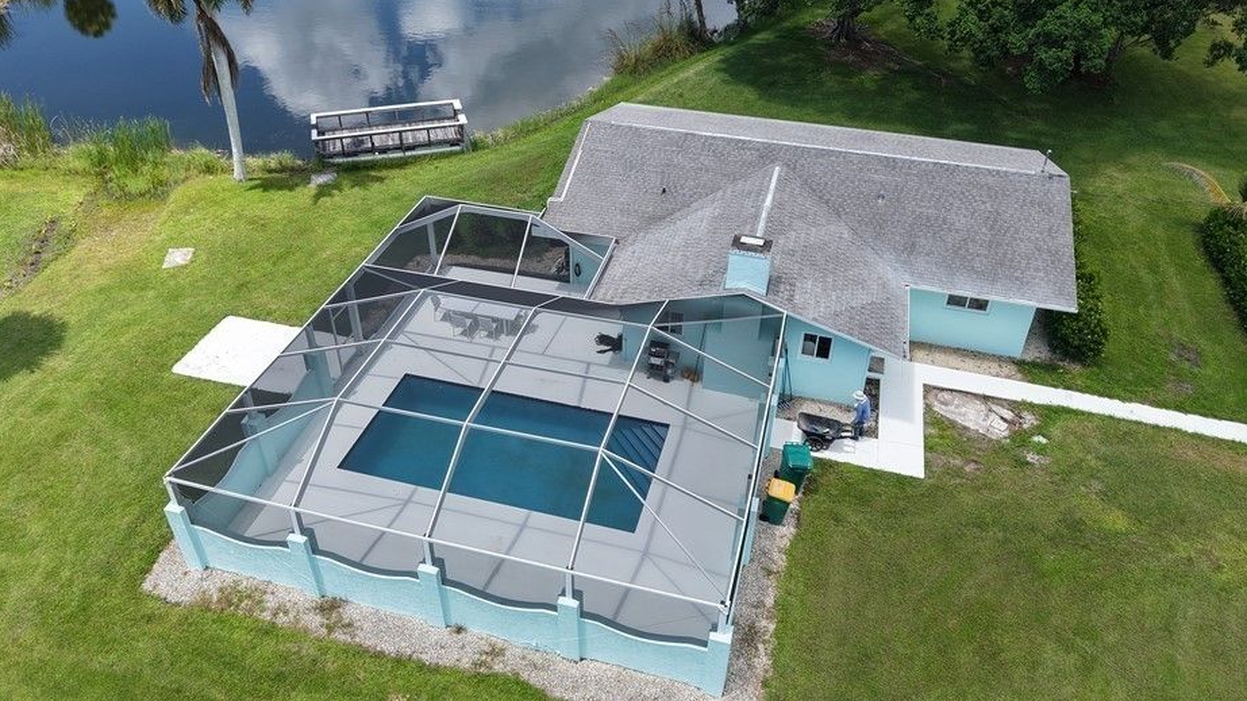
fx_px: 959
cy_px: 300
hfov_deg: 66.1
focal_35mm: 29
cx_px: 619
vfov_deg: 40.1
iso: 100
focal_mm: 8.67
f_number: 1.8
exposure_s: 1/1600
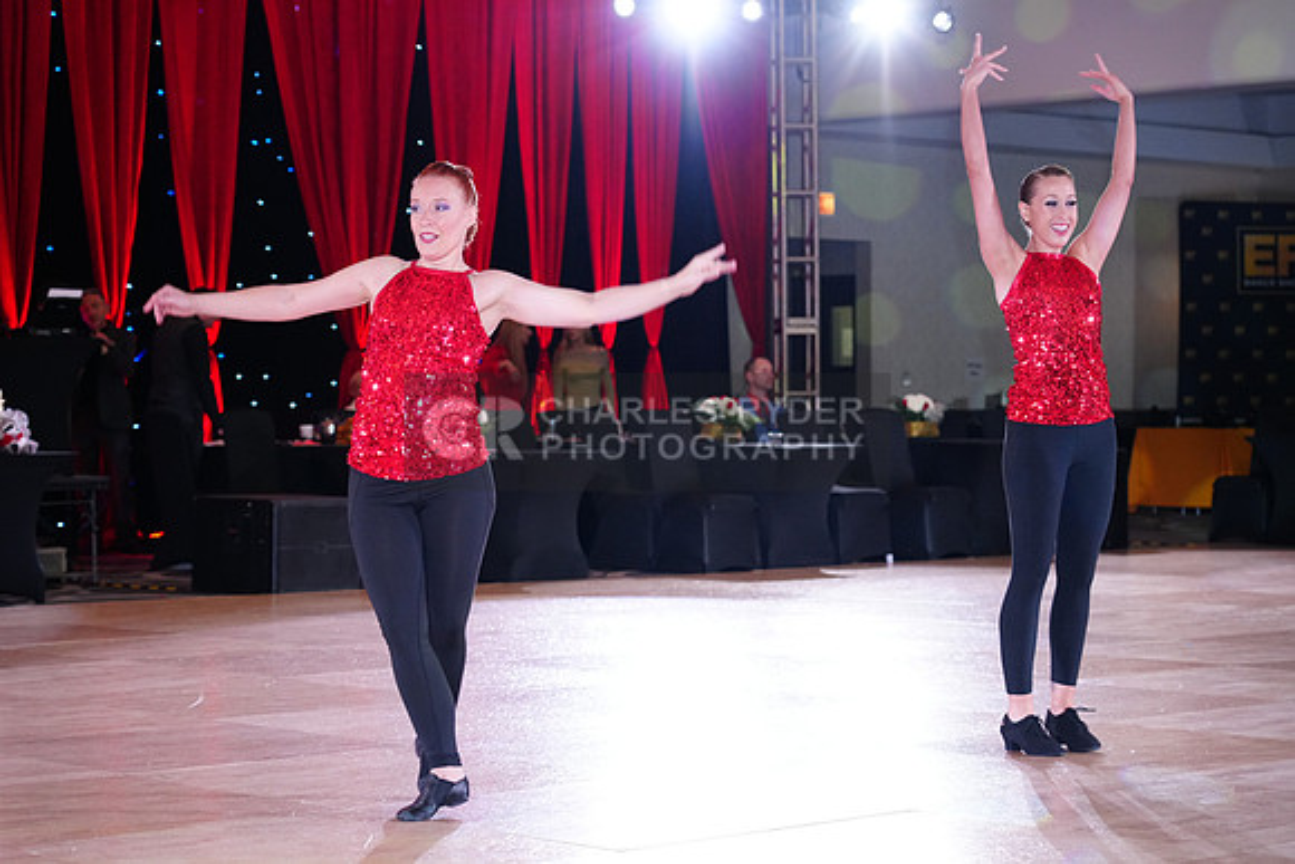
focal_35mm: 84
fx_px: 3022
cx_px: 648
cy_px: 432
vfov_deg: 16.3
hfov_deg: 24.2
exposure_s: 1/250
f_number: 4
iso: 2500
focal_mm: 84
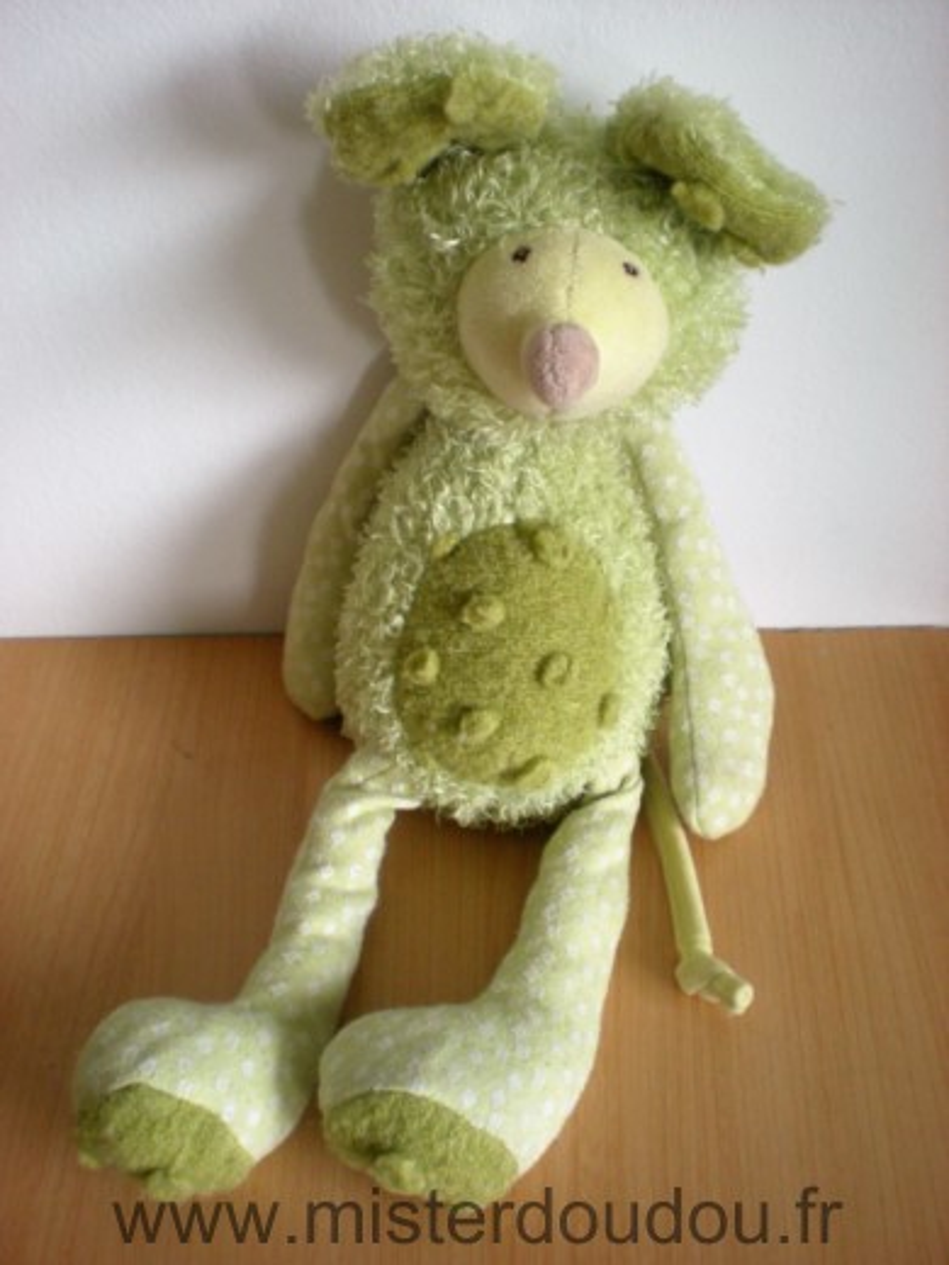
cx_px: 474
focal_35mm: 38
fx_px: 1389
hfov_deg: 37.7
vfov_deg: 49.0
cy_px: 632
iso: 200
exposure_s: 1/41
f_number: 3.1
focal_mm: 6.3
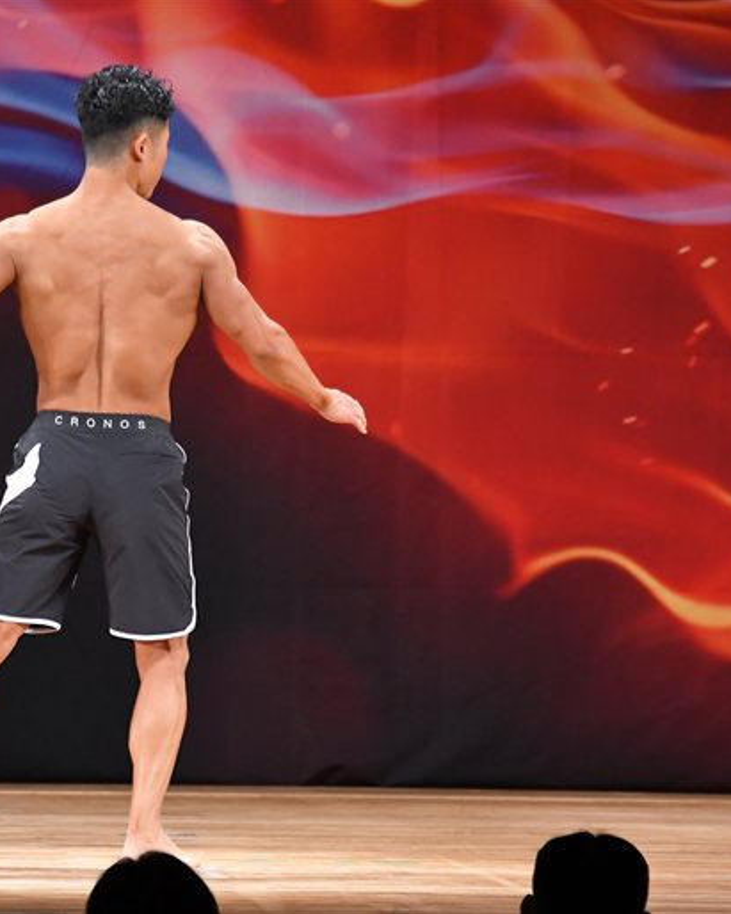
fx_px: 9766
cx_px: 102
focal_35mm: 361
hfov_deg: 4.3
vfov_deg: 5.4
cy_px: 457
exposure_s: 1/400
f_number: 5.6
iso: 3200
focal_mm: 170
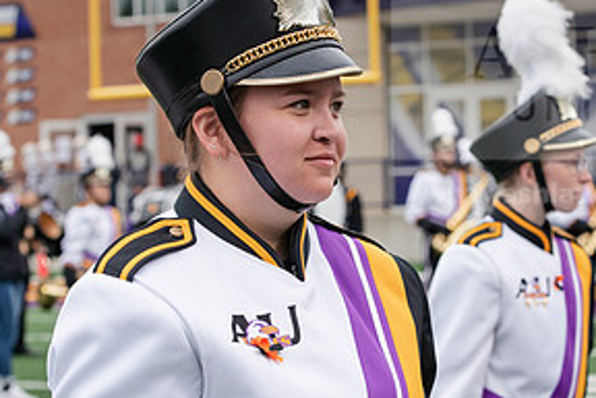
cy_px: 237
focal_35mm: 165
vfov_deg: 8.3
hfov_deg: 12.5
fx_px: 2731
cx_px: 329
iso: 640
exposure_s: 1/500
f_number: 7.1
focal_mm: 82
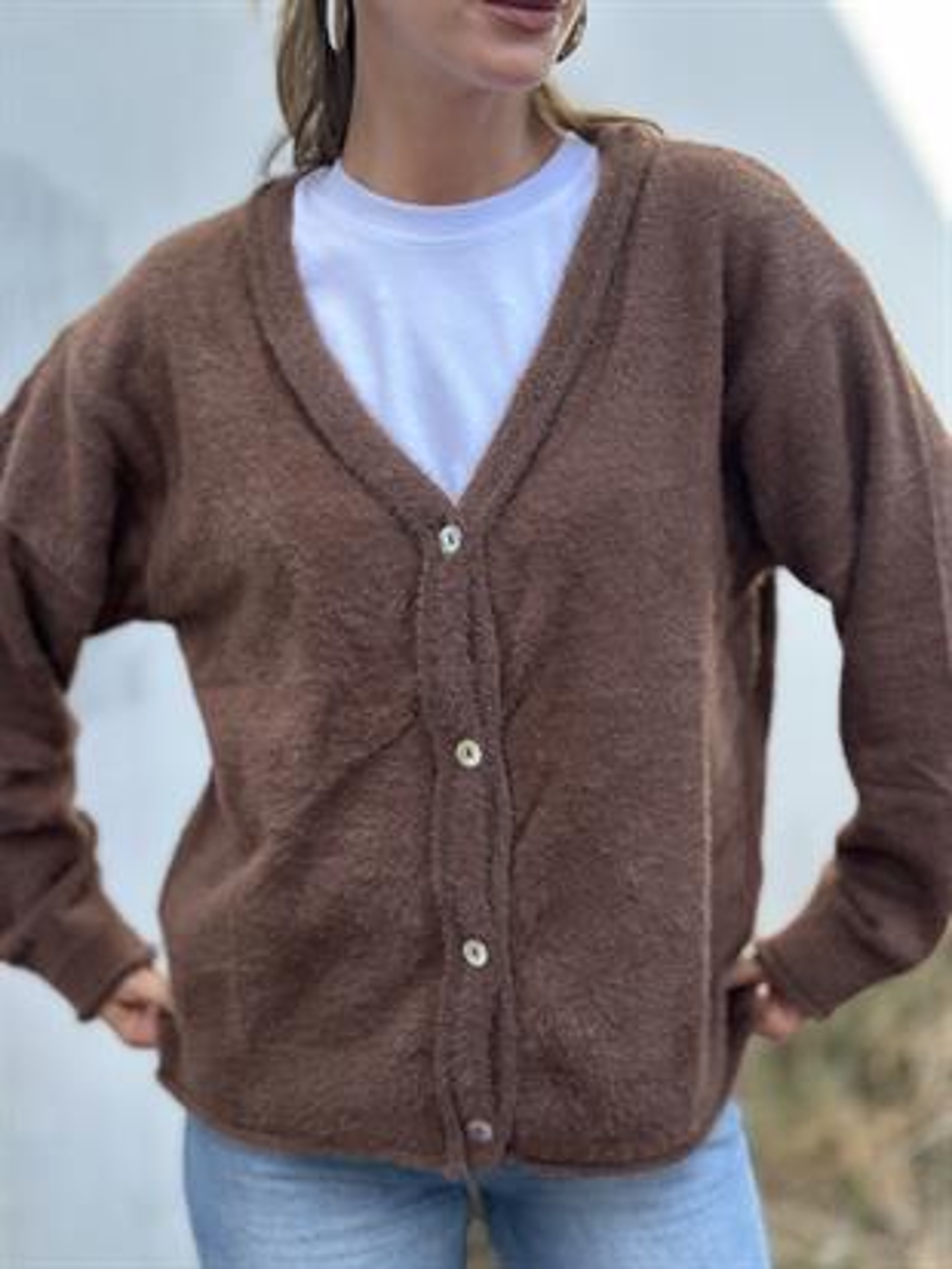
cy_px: 634
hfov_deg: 30.3
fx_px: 1759
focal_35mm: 48
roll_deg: +0.0
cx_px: 476
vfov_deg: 39.6
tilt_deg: -14.3
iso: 80
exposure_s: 1/681
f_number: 1.78
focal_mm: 6.86
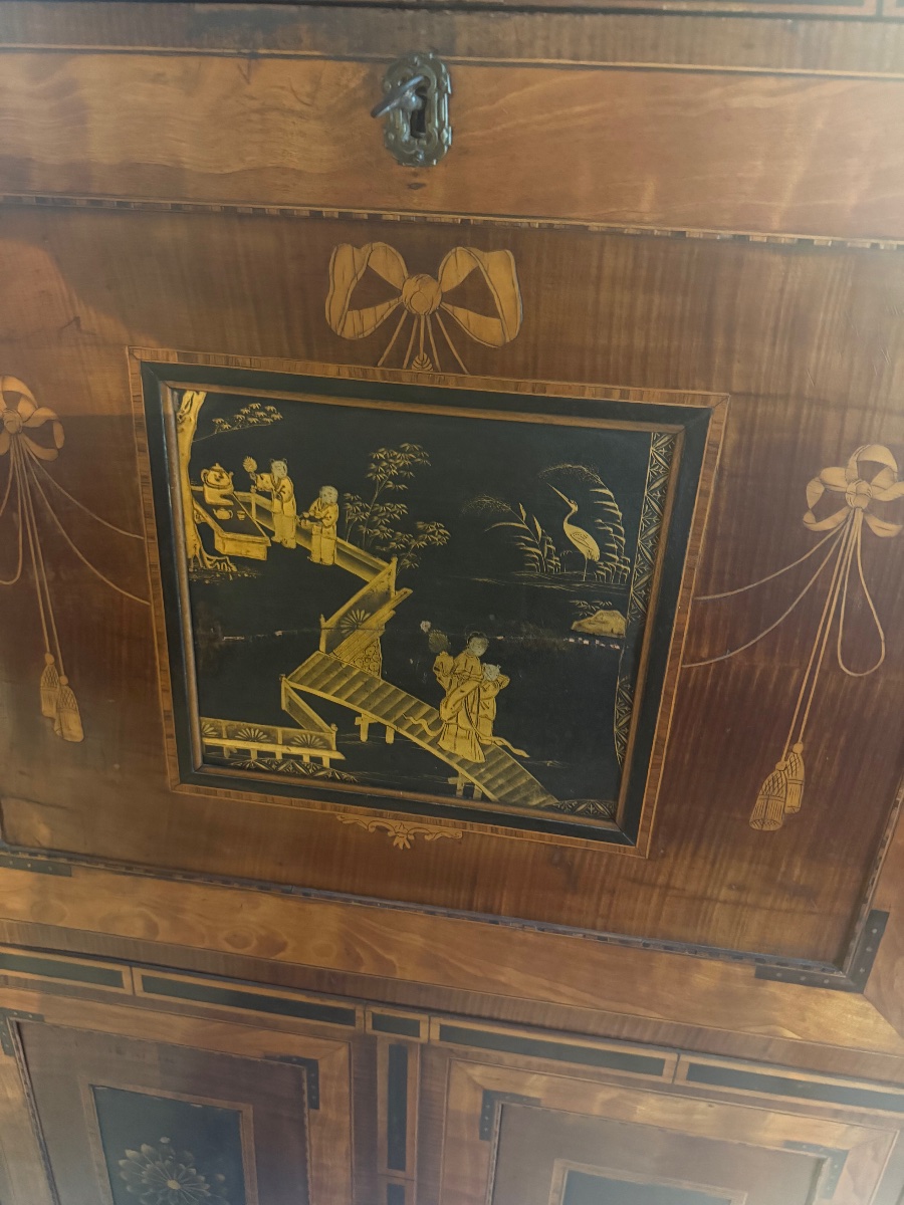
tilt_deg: -24.1
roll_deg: -3.0
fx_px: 836
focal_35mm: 24
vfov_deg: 71.6
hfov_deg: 56.8
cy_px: 602
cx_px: 452
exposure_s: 1/25
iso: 800
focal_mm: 6.76
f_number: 1.78
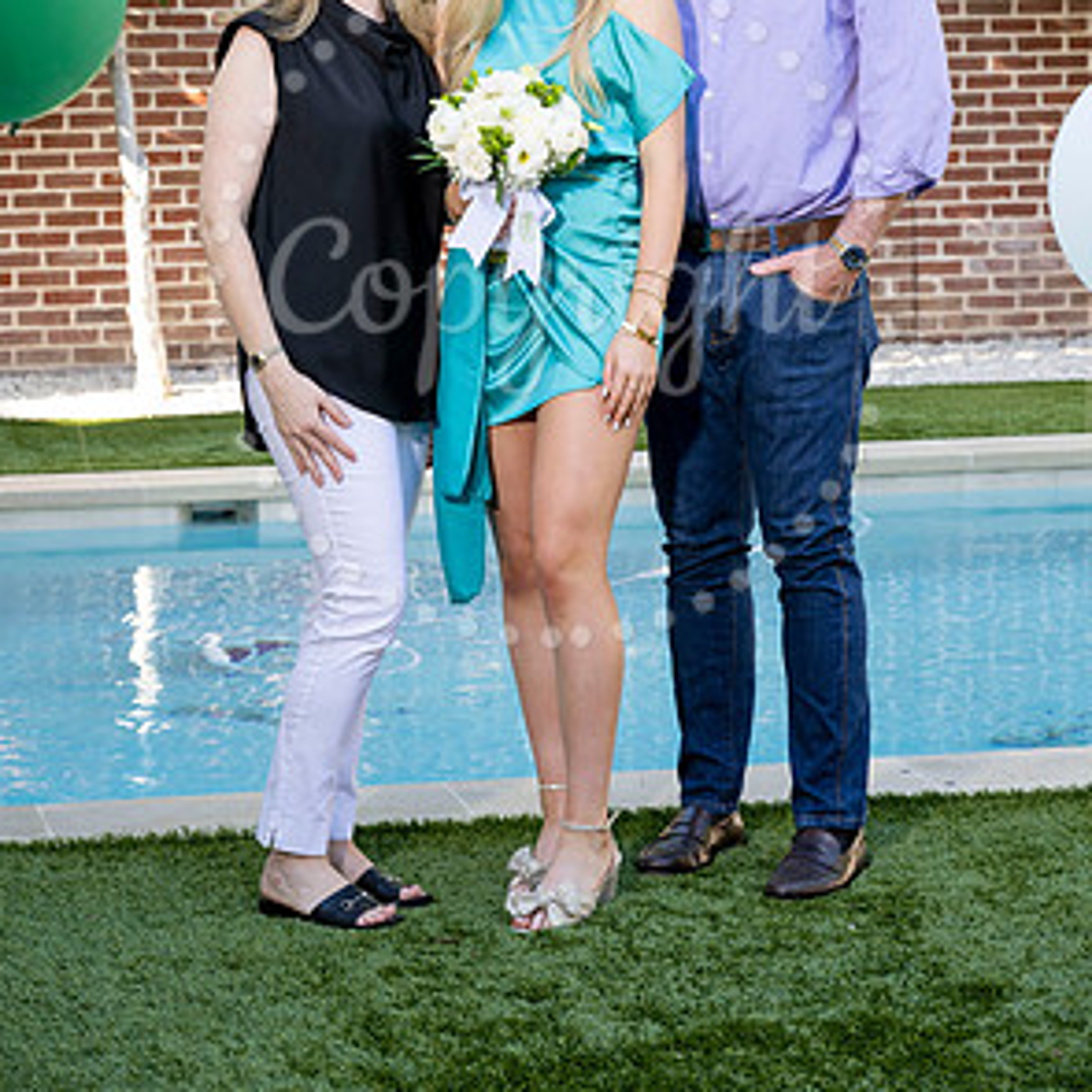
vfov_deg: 17.1
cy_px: 296
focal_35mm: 101
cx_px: 552
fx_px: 3605
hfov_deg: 17.2
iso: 400
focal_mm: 78
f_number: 5.6
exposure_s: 1/200
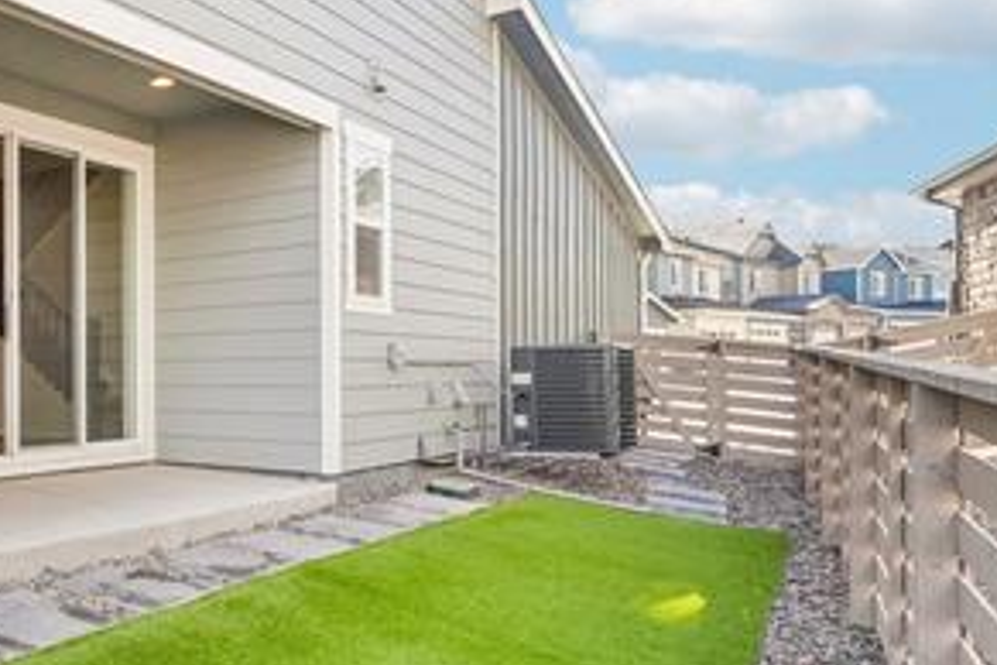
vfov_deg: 39.9
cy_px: 380
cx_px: 31
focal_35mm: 33
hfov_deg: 48.5
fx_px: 914
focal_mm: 10
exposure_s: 1/200
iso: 800
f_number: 8
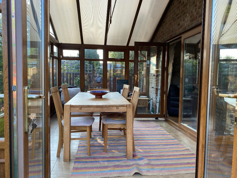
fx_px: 178
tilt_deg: -4.1
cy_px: 89
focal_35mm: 26
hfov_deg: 67.3
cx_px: 118
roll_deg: -0.9
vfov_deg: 53.1
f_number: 1.8
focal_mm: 4.25
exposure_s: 1/122
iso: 40
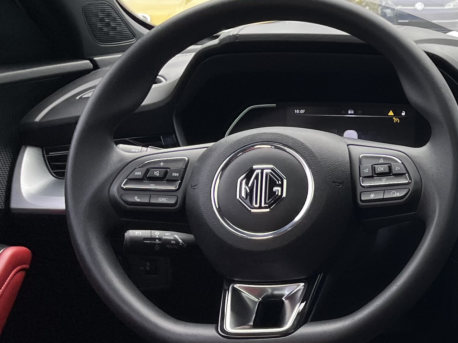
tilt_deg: -14.1
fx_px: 1085
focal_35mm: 82
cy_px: 238
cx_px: 650
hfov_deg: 20.9
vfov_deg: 17.9
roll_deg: -0.8
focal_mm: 5.1
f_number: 1.6
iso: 50
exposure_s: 1/317
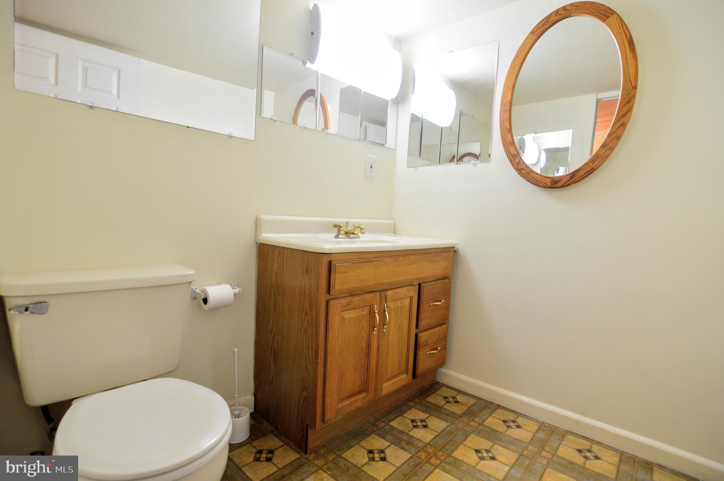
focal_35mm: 16
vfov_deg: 71.9
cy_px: 240
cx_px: 362
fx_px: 331
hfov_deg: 95.0
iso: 400
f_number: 3.2
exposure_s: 1/60
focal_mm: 11
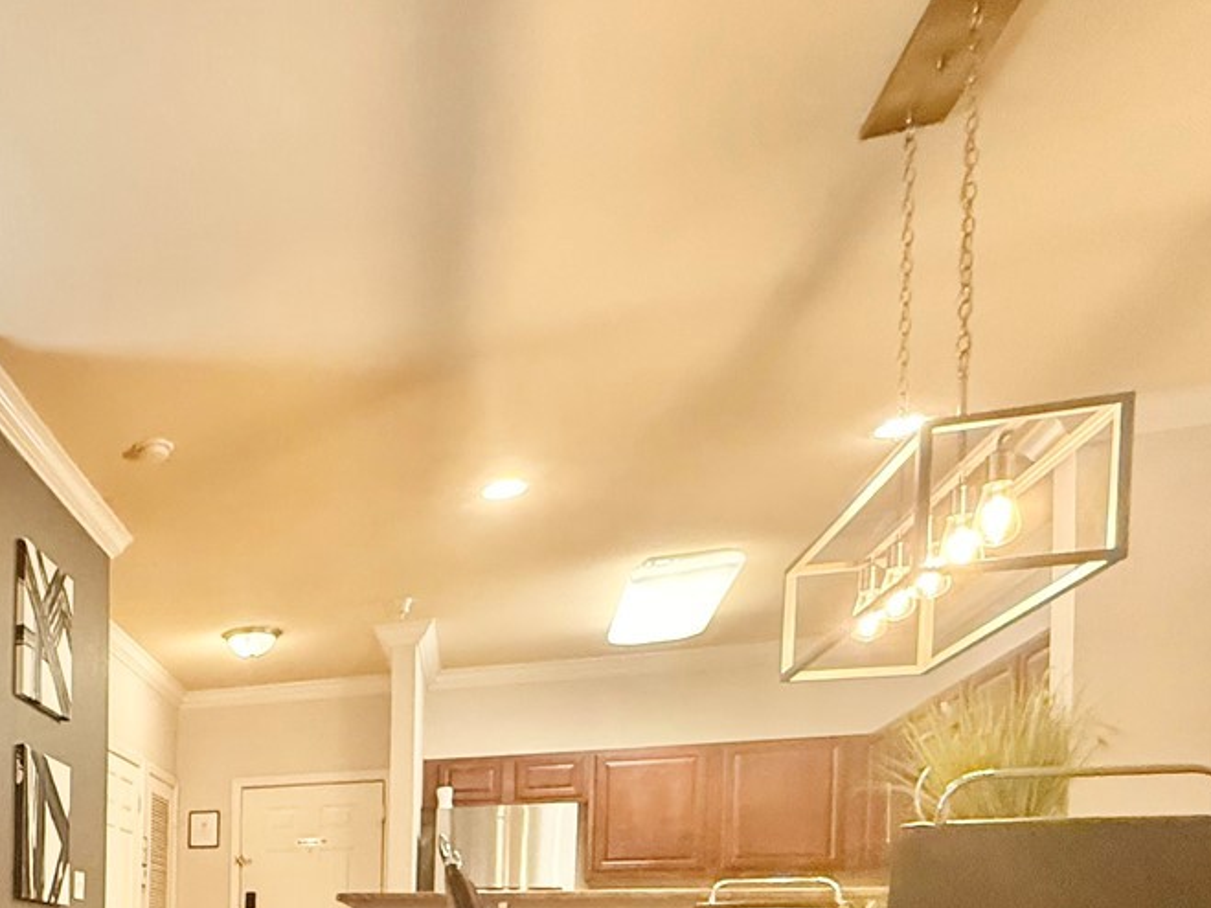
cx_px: -162
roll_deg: -0.6
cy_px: 970
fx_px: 1189
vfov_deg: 36.2
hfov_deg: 41.4
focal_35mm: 34
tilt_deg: +0.2
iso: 640
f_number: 2.2
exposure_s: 1/60
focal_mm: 2.22
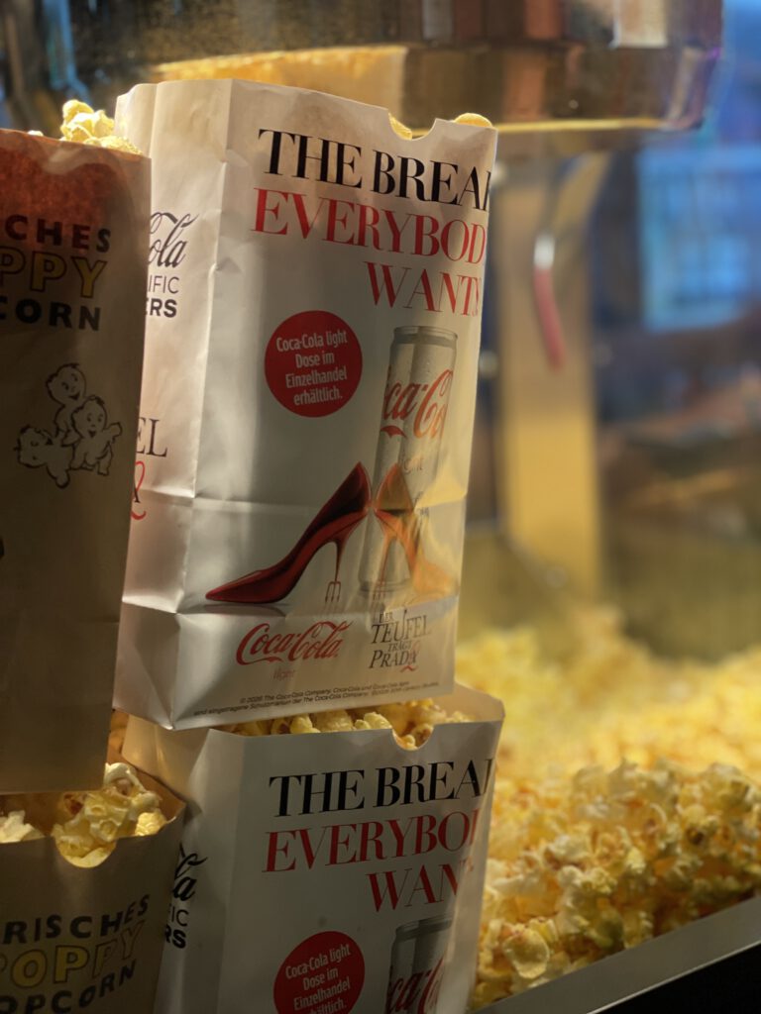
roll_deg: +4.4
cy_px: 507
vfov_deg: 36.8
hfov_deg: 28.0
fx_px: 1524
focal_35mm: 52
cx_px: 380
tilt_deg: -8.6
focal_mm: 6
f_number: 2
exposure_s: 1/100
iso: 100
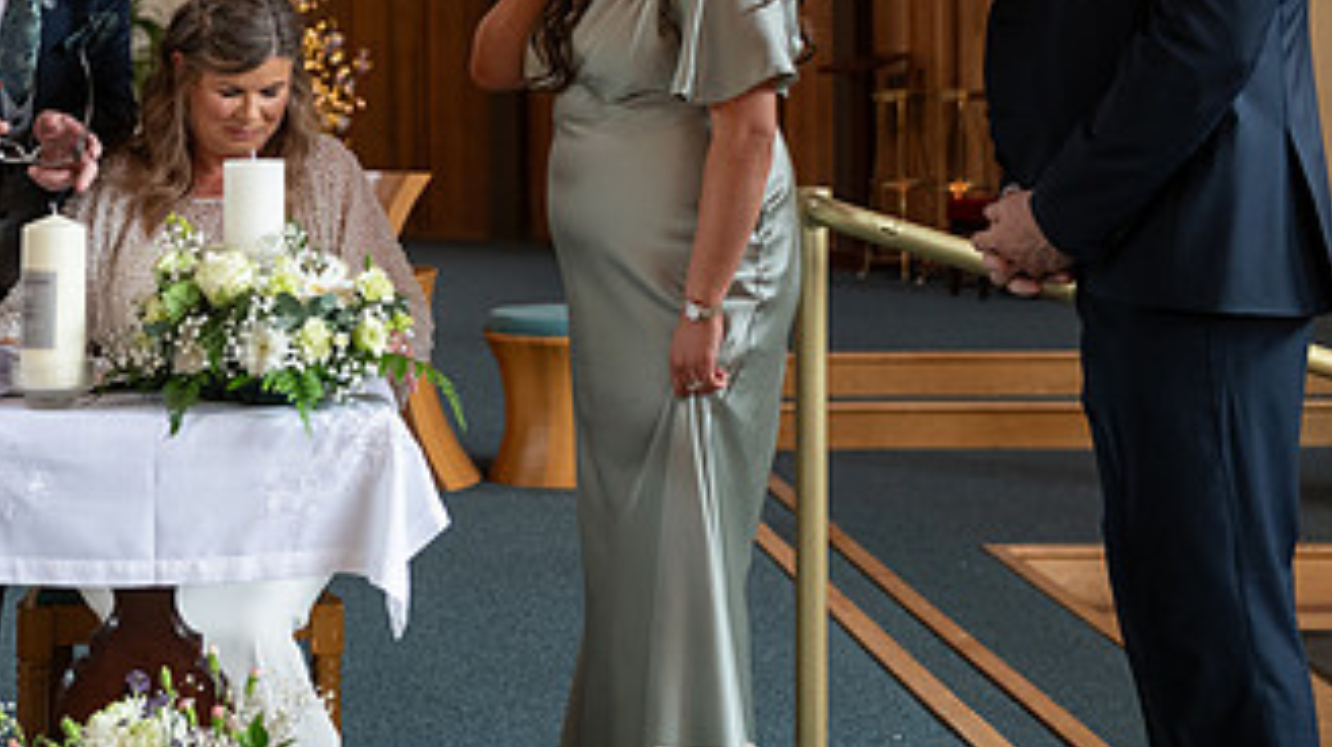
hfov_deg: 23.7
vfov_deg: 13.4
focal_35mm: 89
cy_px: -22
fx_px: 3141
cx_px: 357
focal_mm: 48
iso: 640
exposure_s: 1/160
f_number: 3.5
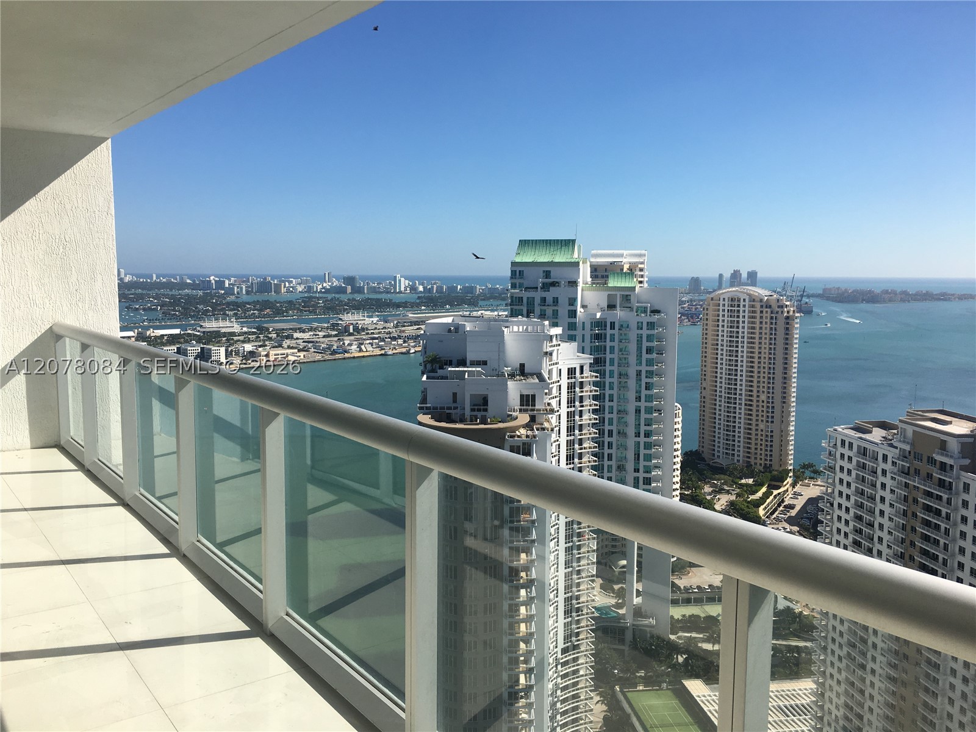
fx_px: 818
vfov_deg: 48.2
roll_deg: -0.3
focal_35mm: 29
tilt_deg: -5.3
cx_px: 488
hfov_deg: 61.7
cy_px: 366
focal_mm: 4.15
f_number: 2.2
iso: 25
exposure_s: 1/2564
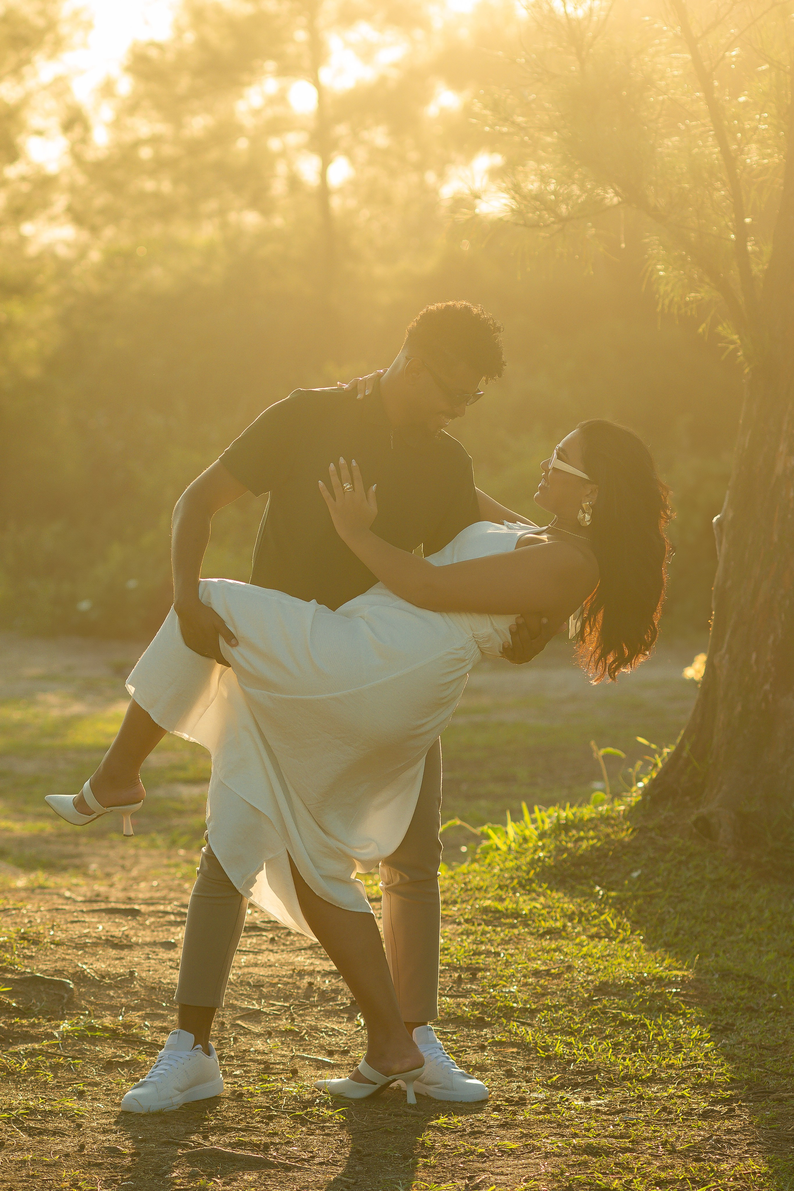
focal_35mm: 128
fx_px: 4218
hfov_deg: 10.8
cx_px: 397
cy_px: 596
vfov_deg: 16.1
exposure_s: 1/1000
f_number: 3.2
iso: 250
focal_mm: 85
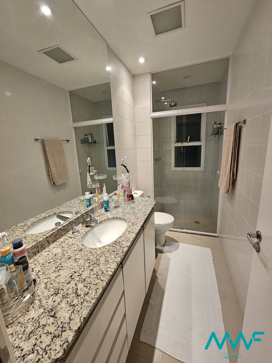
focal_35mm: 13
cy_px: 182
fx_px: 136
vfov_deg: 106.2
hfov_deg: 89.9
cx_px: 136
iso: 400
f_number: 2.2
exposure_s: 1/60
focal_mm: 2.2
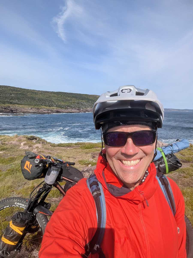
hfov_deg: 63.4
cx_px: 96
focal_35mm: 21
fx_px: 156
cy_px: 129
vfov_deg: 79.0
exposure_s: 1/1675
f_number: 2.2
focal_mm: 2.74
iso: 43
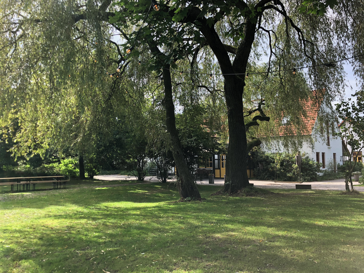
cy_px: 136
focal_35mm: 28
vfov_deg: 49.7
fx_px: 294
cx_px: 182
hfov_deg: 63.4
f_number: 1.8
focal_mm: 3.99
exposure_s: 1/489
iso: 20
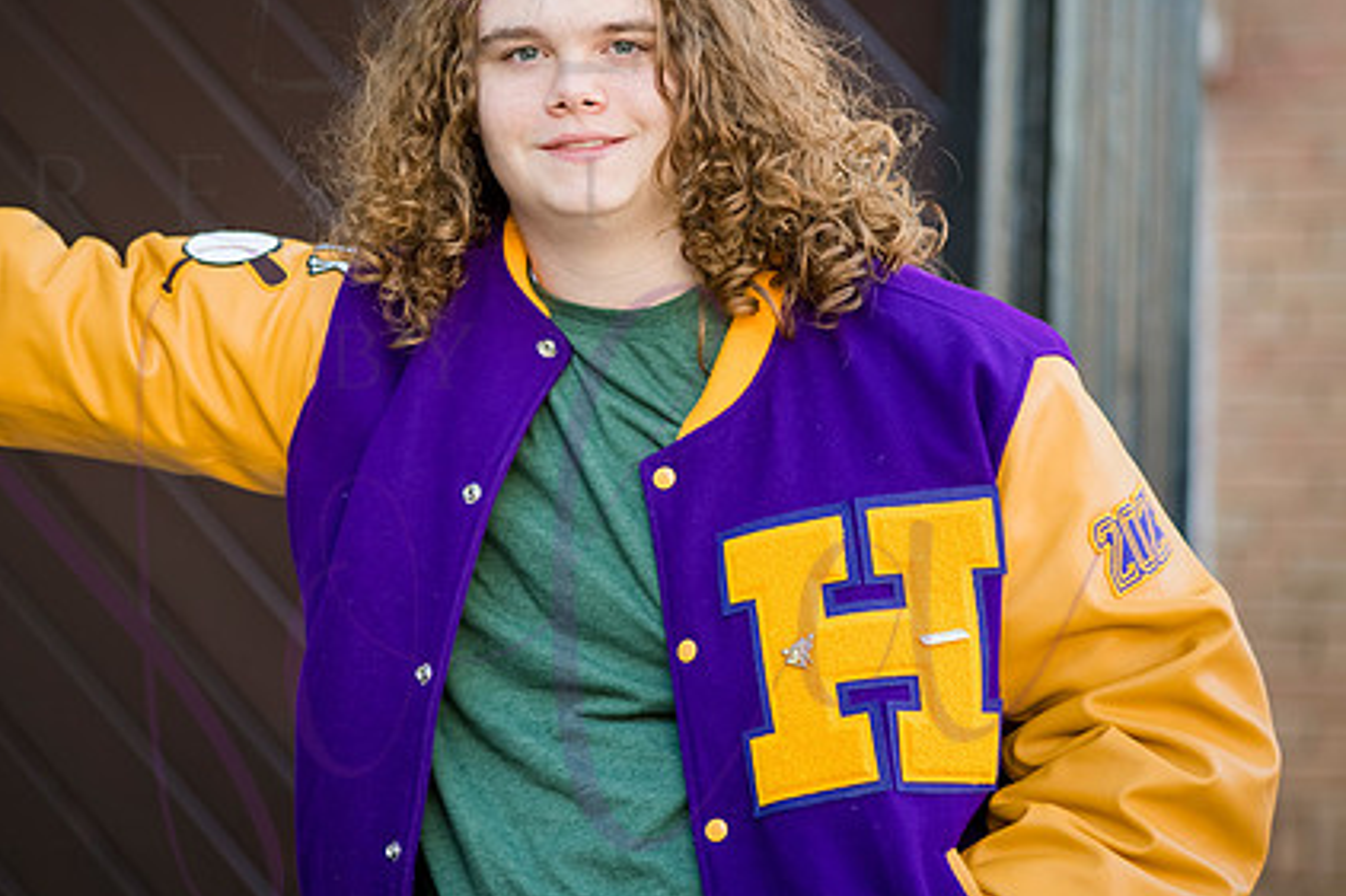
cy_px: 349
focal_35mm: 172
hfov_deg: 11.9
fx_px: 6428
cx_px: 462
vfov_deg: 8.0
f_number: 3.5
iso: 640
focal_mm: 125
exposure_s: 1/320
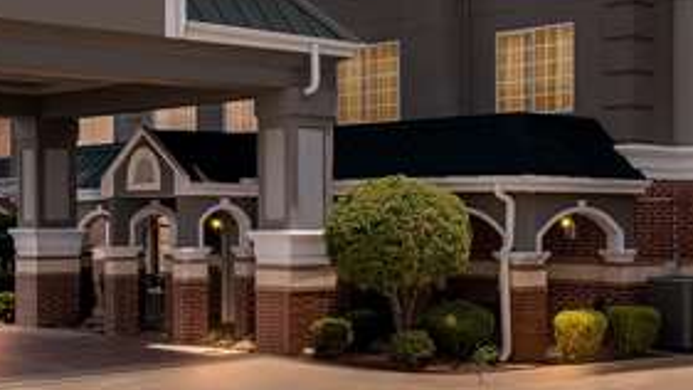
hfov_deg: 32.3
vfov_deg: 18.7
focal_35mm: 61
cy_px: -69
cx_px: 652
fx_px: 1121
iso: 400
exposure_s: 1/200
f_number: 8
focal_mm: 16
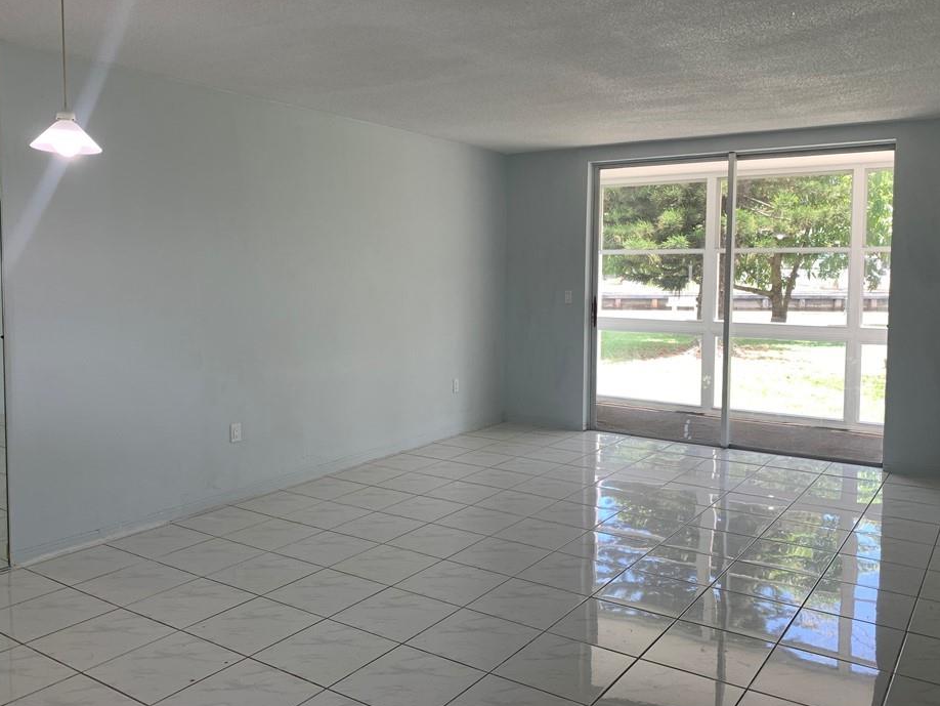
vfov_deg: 48.2
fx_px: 788
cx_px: 500
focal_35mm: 29
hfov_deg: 61.6
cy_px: 324
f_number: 1.8
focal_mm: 4.25
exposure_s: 1/120
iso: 32
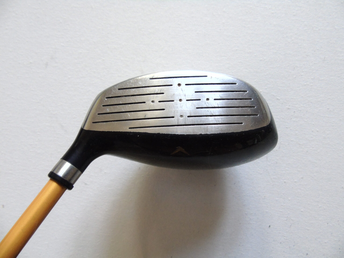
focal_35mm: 25
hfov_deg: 69.4
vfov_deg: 54.9
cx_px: 172
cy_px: 129
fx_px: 248
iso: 320
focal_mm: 4.4
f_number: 3.4
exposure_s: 1/30
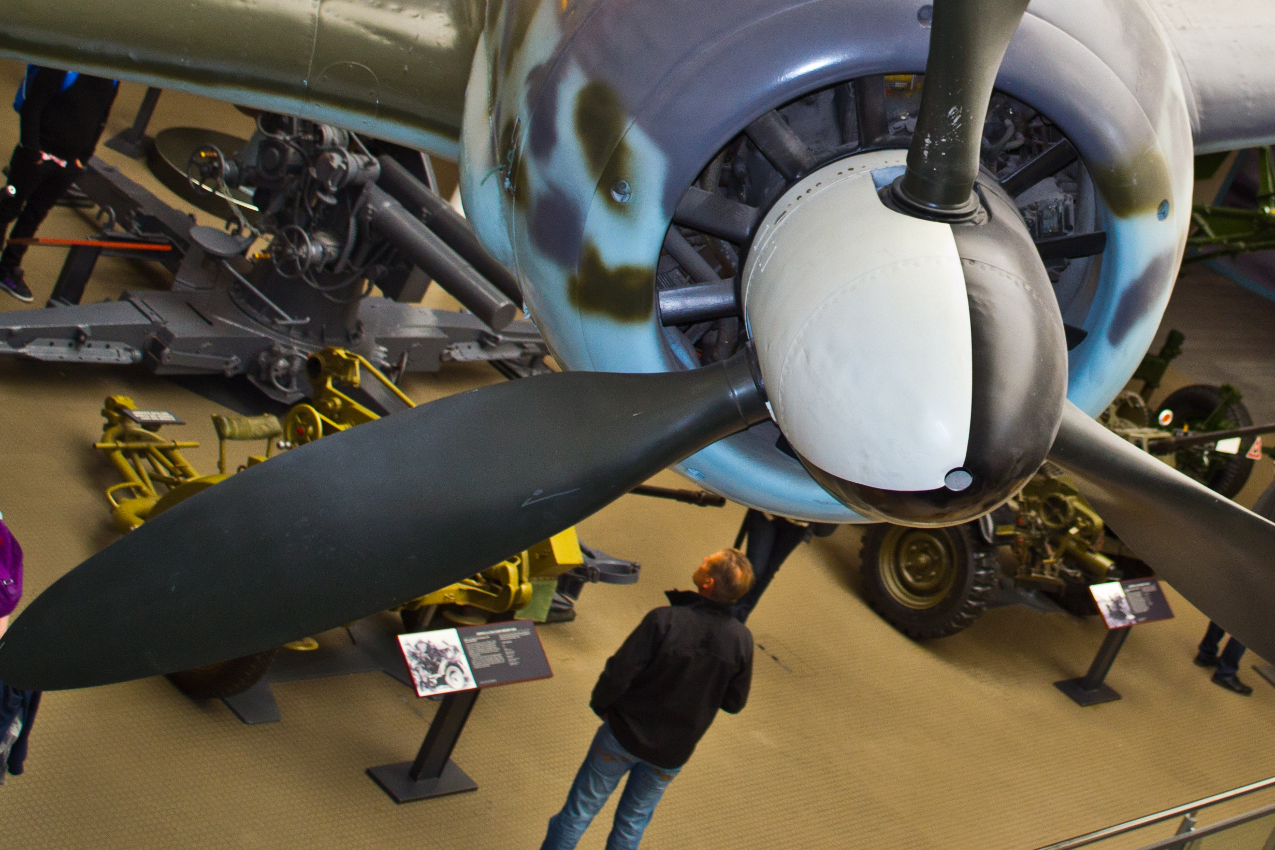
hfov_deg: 27.3
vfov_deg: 18.4
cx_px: 948
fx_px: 2585
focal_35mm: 73
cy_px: 128
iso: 400
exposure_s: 1/200
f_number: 4.2
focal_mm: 26
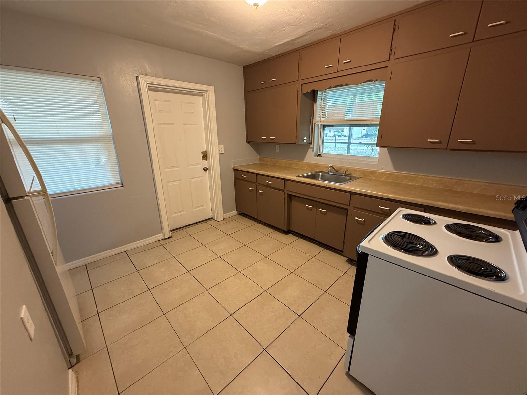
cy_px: 198
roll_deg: +2.5
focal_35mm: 14
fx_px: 213
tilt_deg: -16.8
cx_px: 264
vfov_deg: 85.7
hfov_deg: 102.1
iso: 320
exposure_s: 1/60
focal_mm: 2.22
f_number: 2.2
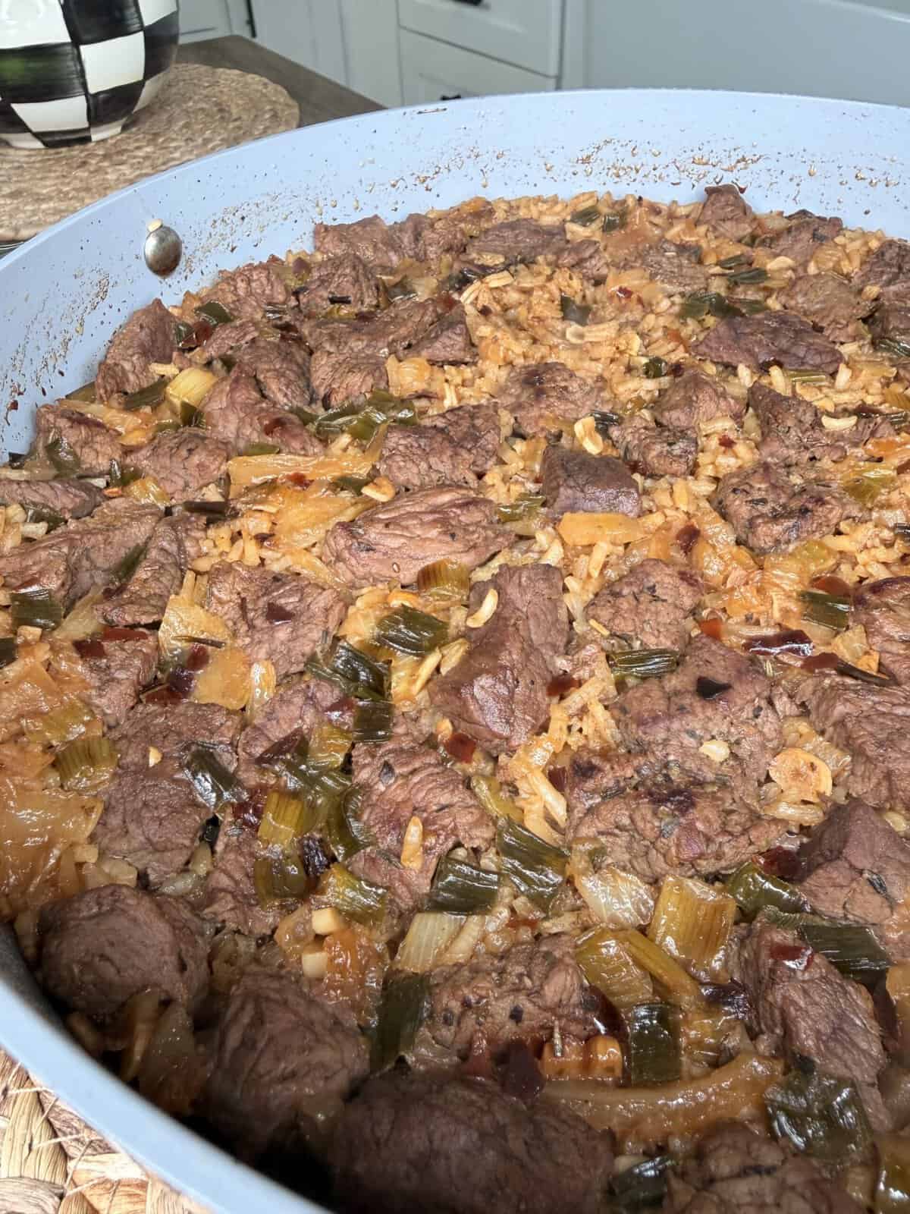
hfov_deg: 56.8
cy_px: 607
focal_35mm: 24
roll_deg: +2.7
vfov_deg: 71.6
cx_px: 455
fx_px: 841
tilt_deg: -41.4
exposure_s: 1/120
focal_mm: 2.22
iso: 125
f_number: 2.2
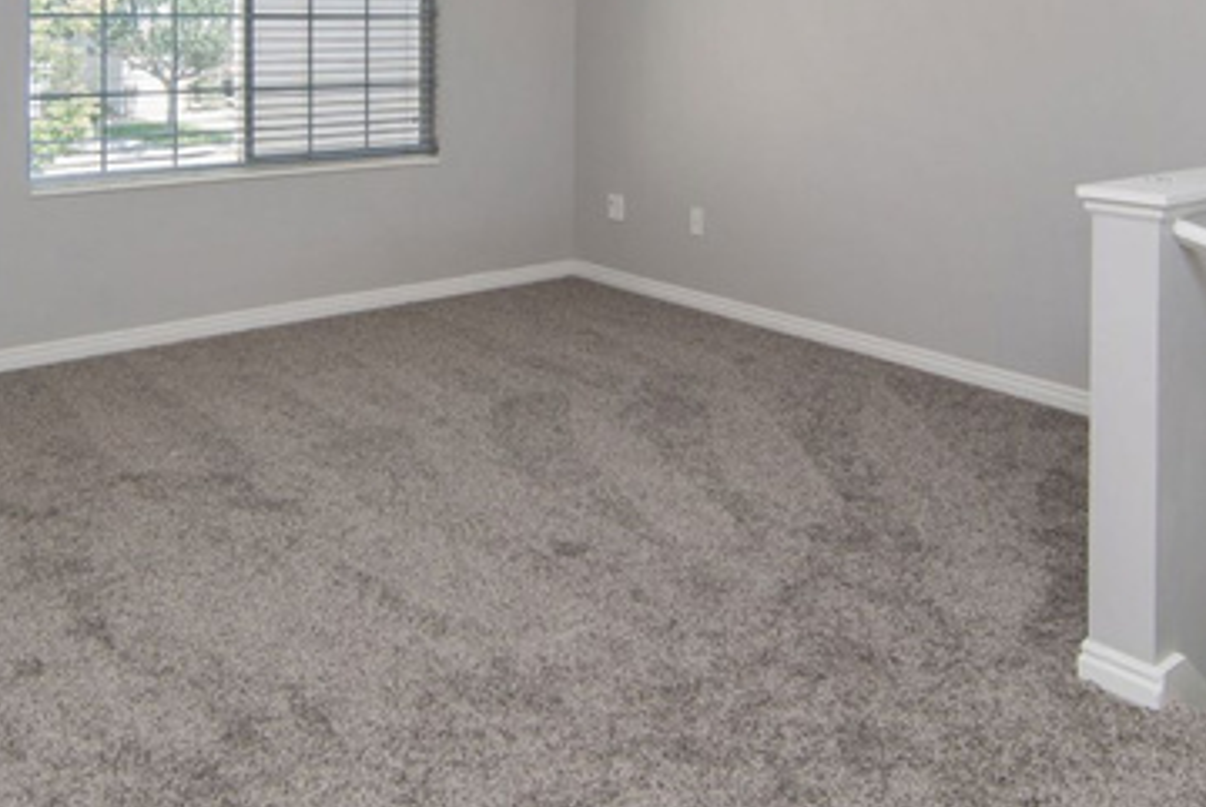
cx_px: 479
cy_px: 134
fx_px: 1073
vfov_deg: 39.2
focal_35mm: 32
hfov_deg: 58.2
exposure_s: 1/60
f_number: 5
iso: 200
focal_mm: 12
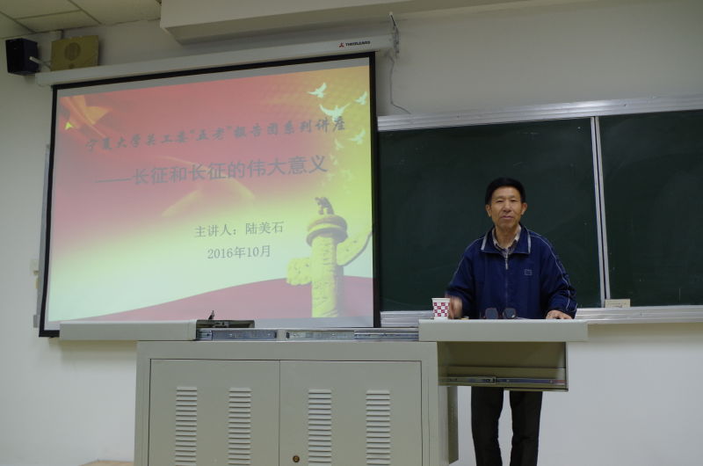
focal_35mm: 34
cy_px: 233
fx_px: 663
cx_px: 352
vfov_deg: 38.7
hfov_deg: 55.9
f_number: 5.6
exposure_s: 1/15
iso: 800
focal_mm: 23.13
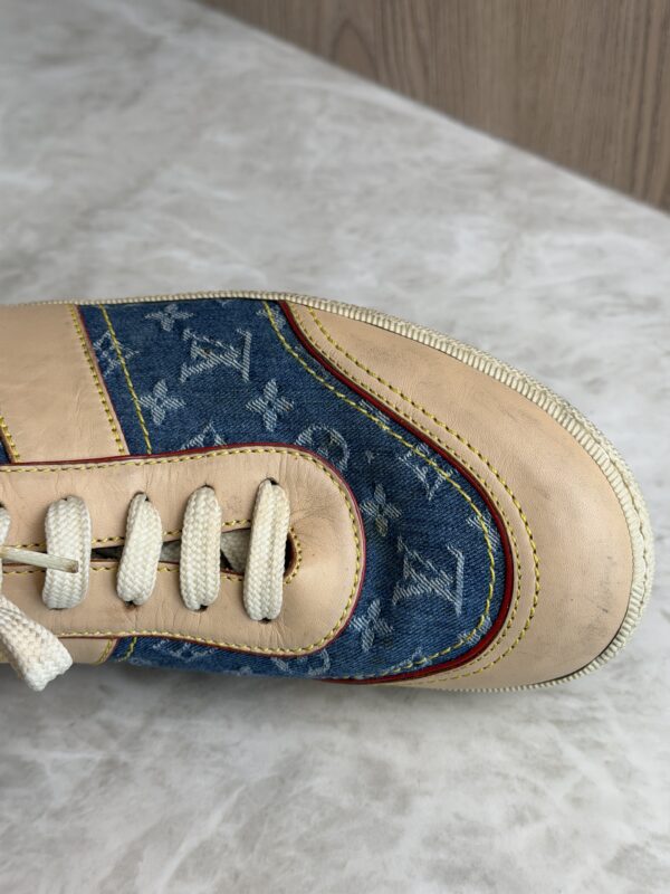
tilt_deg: -44.8
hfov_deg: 30.3
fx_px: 1239
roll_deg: +5.8
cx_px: 335
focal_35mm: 48
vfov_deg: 39.7
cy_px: 447
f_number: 1.78
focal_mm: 6.76
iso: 50
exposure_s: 1/181
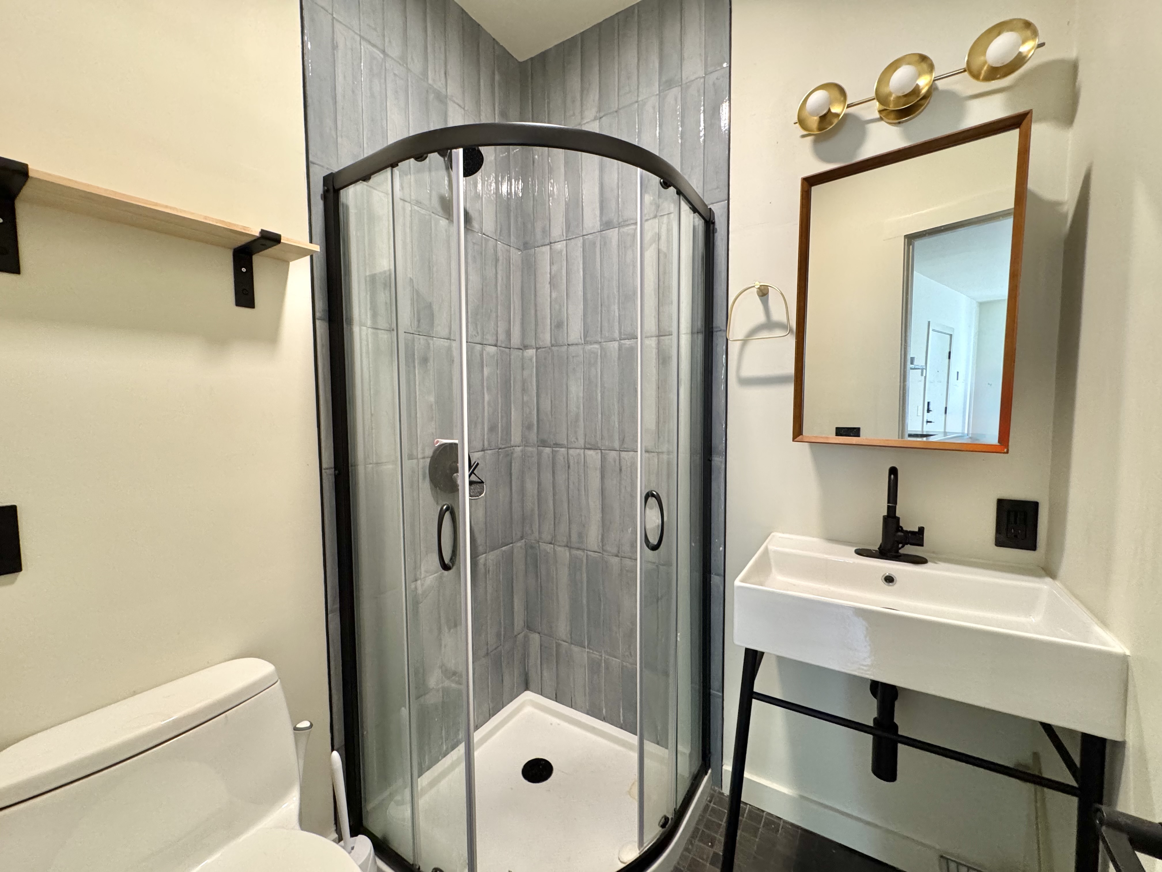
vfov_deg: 85.7
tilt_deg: -3.9
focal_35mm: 14
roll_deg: +0.7
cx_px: 581
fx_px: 470
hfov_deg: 102.1
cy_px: 436
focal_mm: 2.22
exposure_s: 1/60
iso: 500
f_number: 2.2
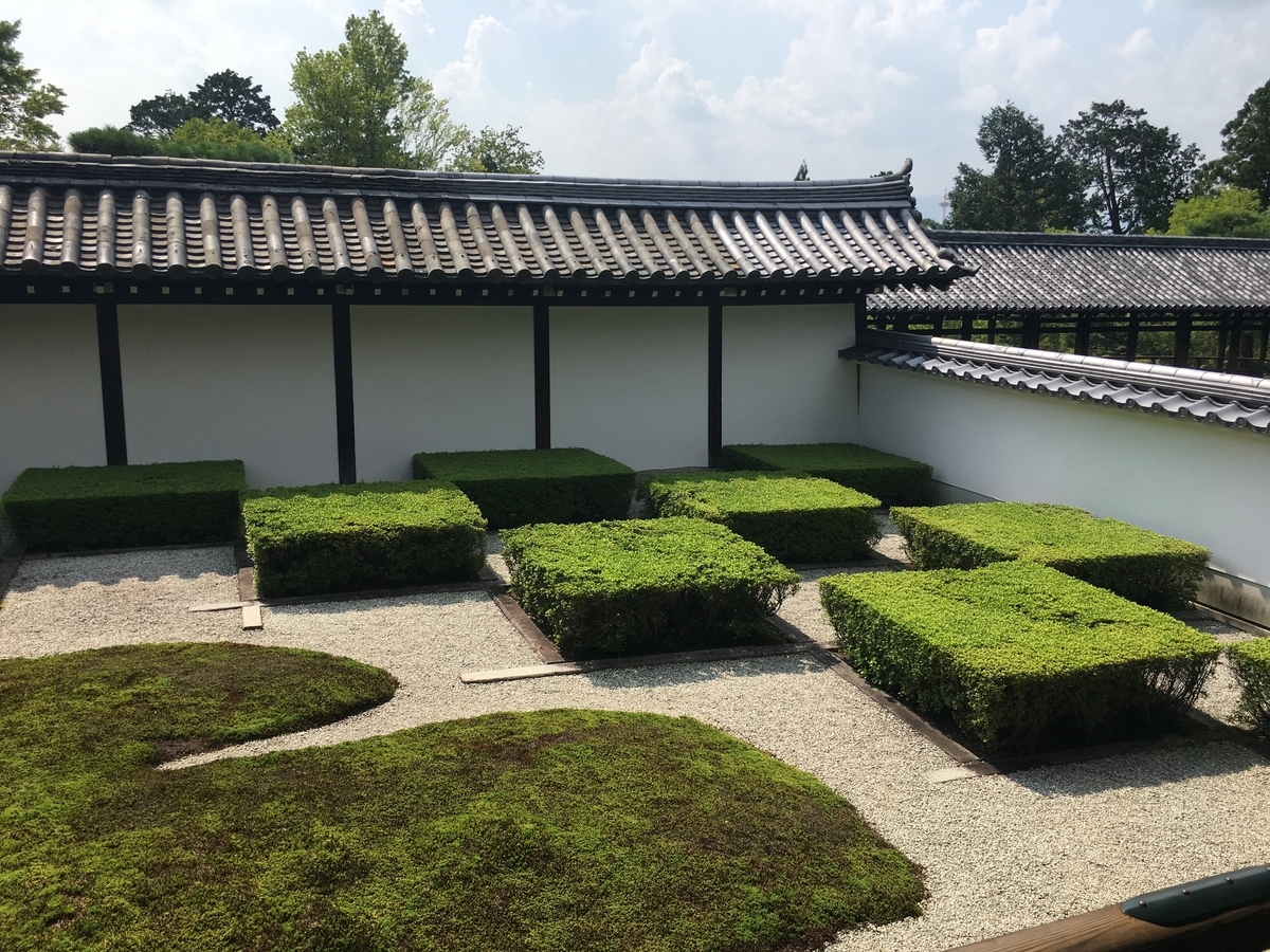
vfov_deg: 48.2
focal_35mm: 29
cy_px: 476
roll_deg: -0.6
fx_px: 1064
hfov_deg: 61.7
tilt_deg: -9.9
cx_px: 635
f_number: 2.2
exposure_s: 1/1603
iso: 25
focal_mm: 4.15
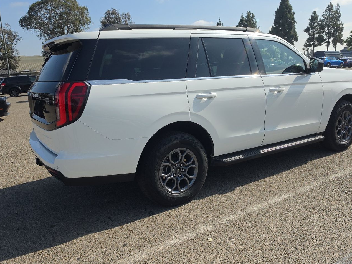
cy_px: 127
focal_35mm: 29
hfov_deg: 61.6
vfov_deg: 48.2
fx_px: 295
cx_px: 184
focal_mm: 6.5
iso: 65
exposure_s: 1/7330
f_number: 1.4
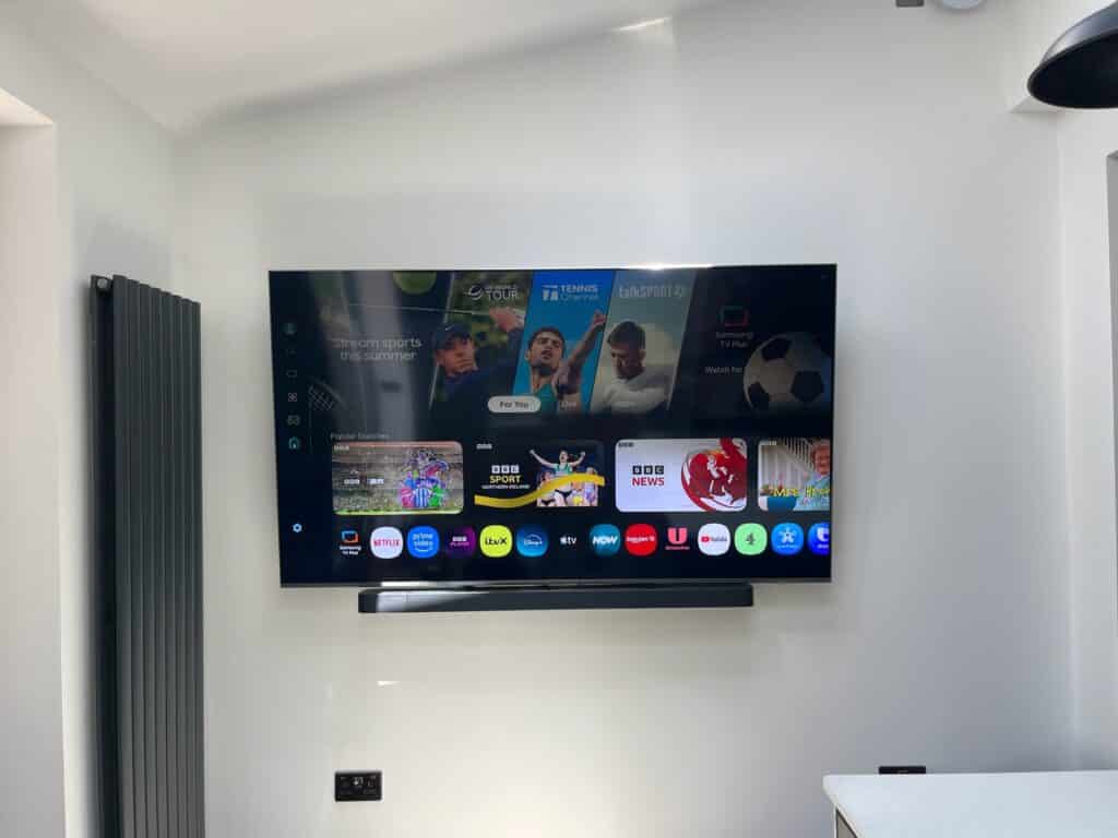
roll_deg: +1.3
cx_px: 559
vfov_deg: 53.1
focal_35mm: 26
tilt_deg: +0.8
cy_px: 419
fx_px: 840
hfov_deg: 67.3
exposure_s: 1/187
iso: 40
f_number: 1.6
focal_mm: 5.1
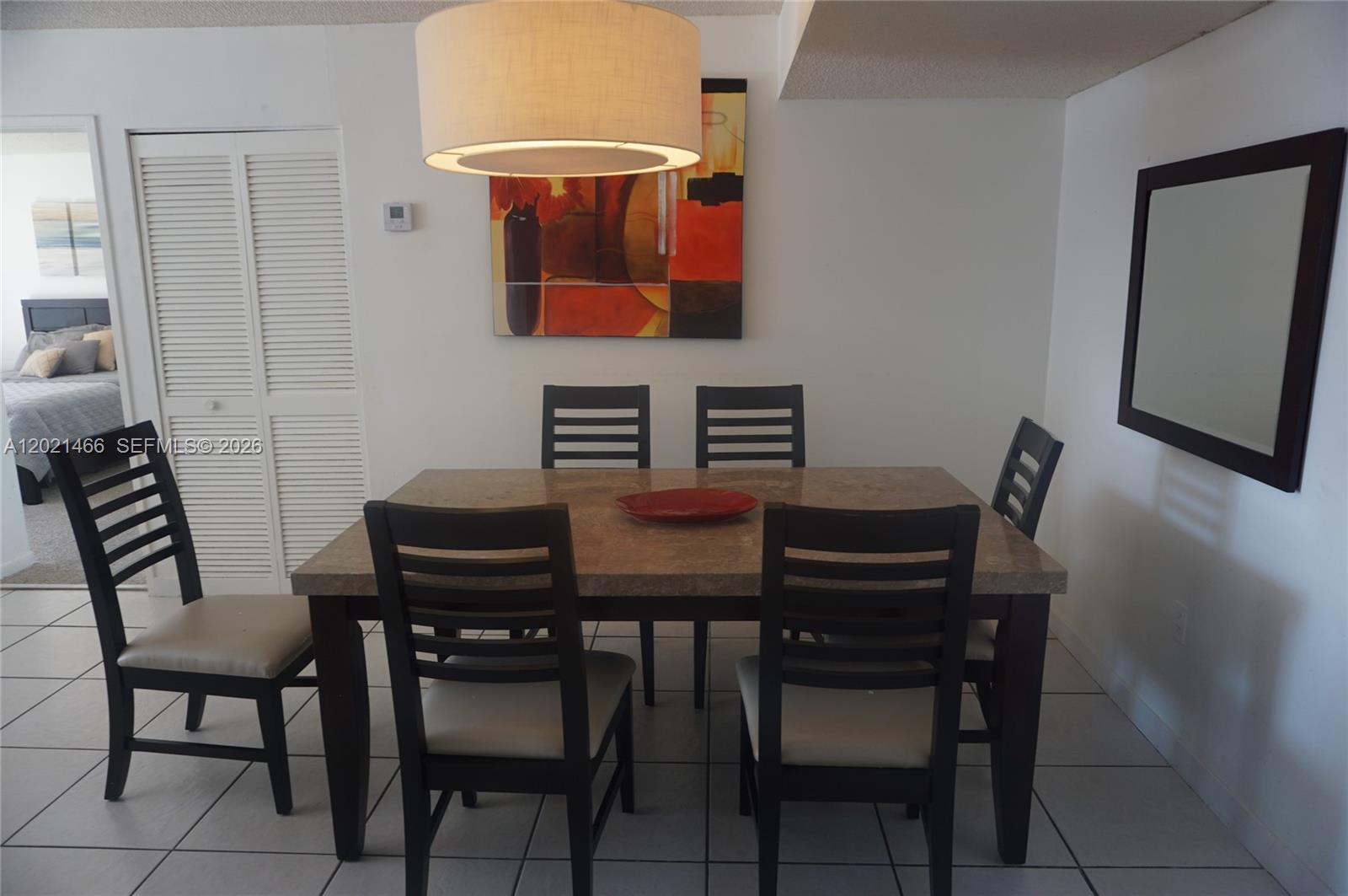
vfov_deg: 53.0
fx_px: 898
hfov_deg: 73.8
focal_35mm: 24
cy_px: 448
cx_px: 674
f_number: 3.5
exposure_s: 1/60
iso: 160
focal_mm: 16
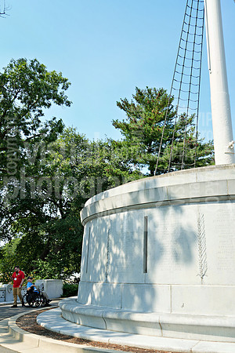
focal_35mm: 36
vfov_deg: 53.1
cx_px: 118
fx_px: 352
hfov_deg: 36.9
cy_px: 176
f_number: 8
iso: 100
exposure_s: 1/100
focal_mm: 24
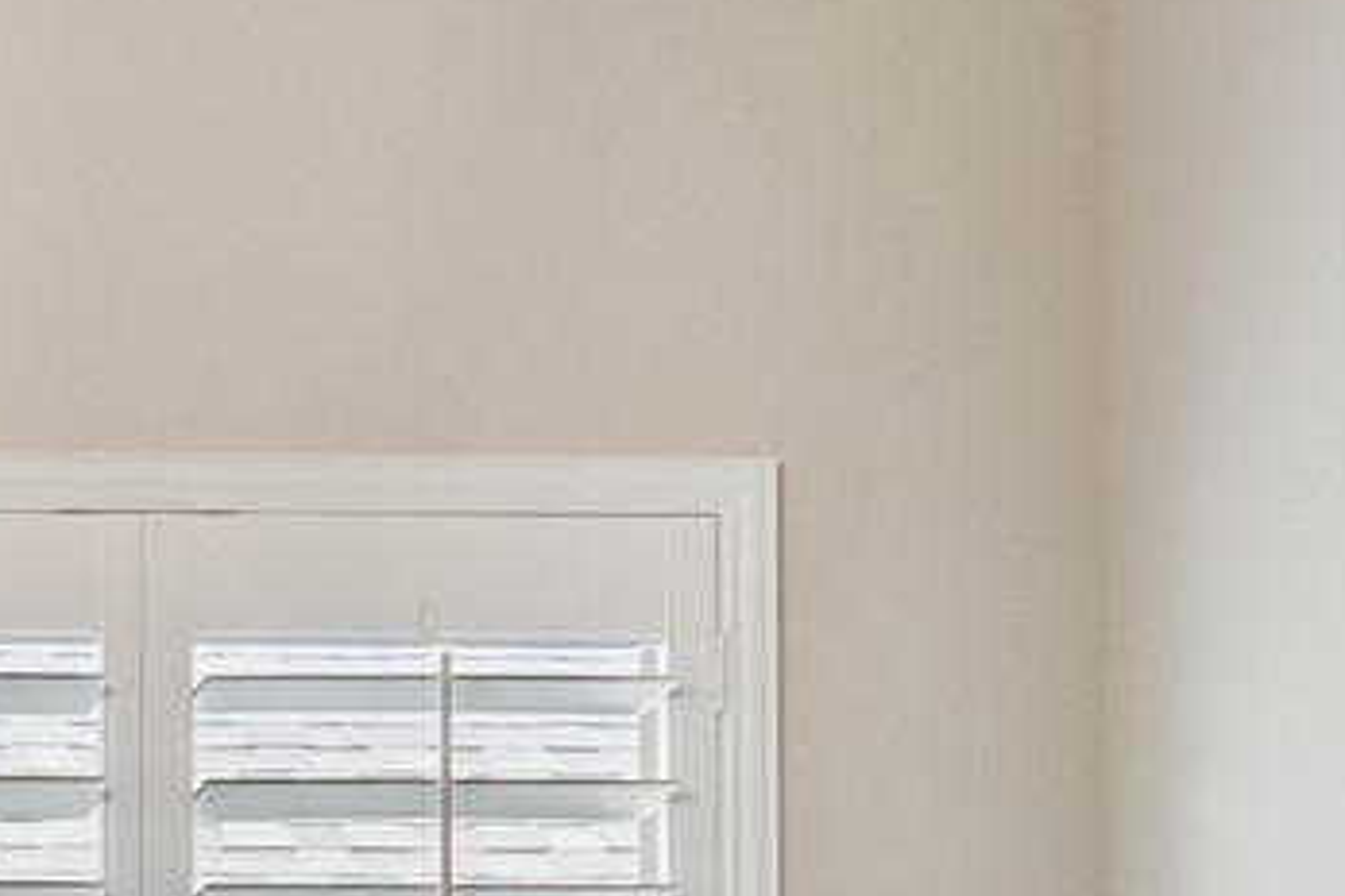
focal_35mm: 103
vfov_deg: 12.1
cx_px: -553
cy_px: 1686
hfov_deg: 18.1
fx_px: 3853
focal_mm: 11
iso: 250
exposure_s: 1/25
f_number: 8
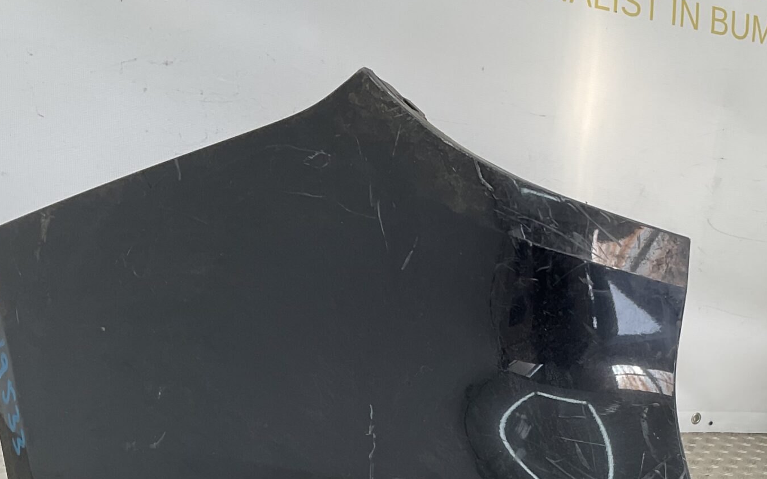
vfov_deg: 21.5
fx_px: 1212
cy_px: 490
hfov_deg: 34.5
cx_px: 553
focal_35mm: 58
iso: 16
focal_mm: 3
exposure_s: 1/166
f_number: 1.8
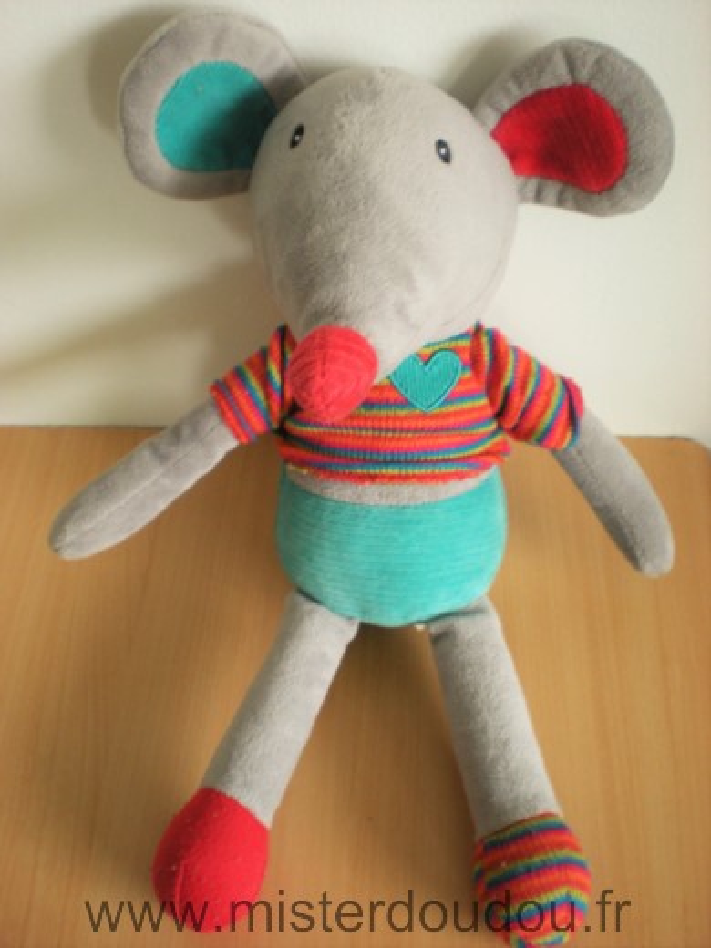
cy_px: 474
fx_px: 1041
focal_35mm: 38
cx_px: 356
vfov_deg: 49.0
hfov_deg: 37.7
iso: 200
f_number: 3.1
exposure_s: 1/17.6
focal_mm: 6.3
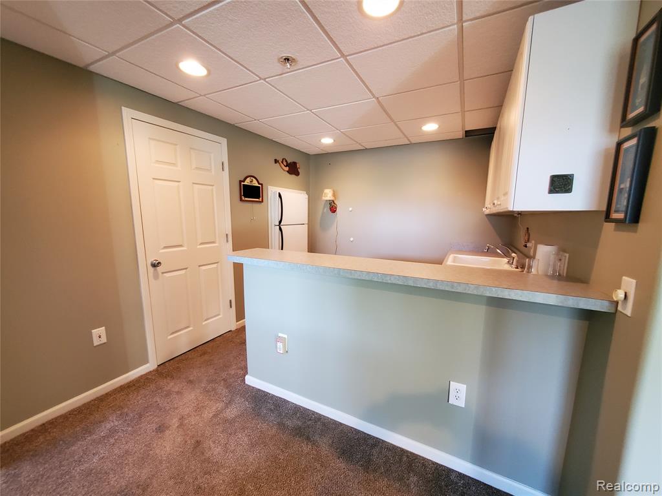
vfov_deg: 89.9
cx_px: 331
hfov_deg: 106.2
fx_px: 249
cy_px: 248
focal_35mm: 13
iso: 500
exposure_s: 1/30
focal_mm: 1.8
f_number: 2.2
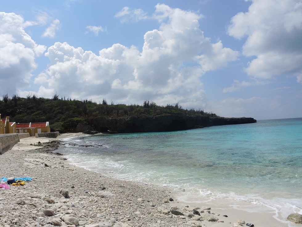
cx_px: 151
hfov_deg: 63.4
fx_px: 244
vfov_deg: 49.7
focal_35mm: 28
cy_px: 114
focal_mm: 6
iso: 80
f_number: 4.5
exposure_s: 1/1250
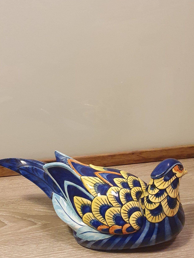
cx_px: 102
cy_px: 182
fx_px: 299
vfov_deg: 45.7
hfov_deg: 36.0
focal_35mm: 40
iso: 500
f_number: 2.4
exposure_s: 1/50
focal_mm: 4.32
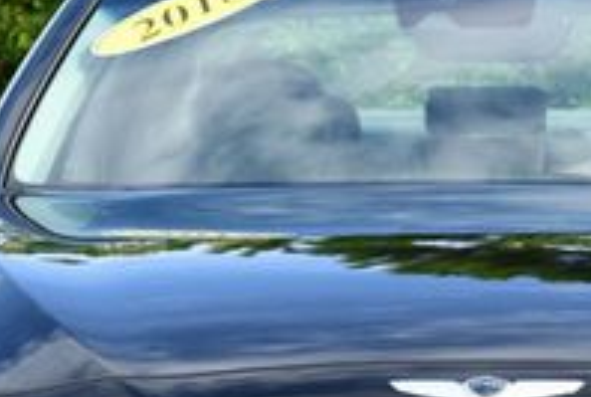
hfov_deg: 6.9
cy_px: 460
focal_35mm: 297
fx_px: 4887
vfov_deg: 4.6
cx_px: 507
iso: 200
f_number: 6.3
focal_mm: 46
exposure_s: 1/250
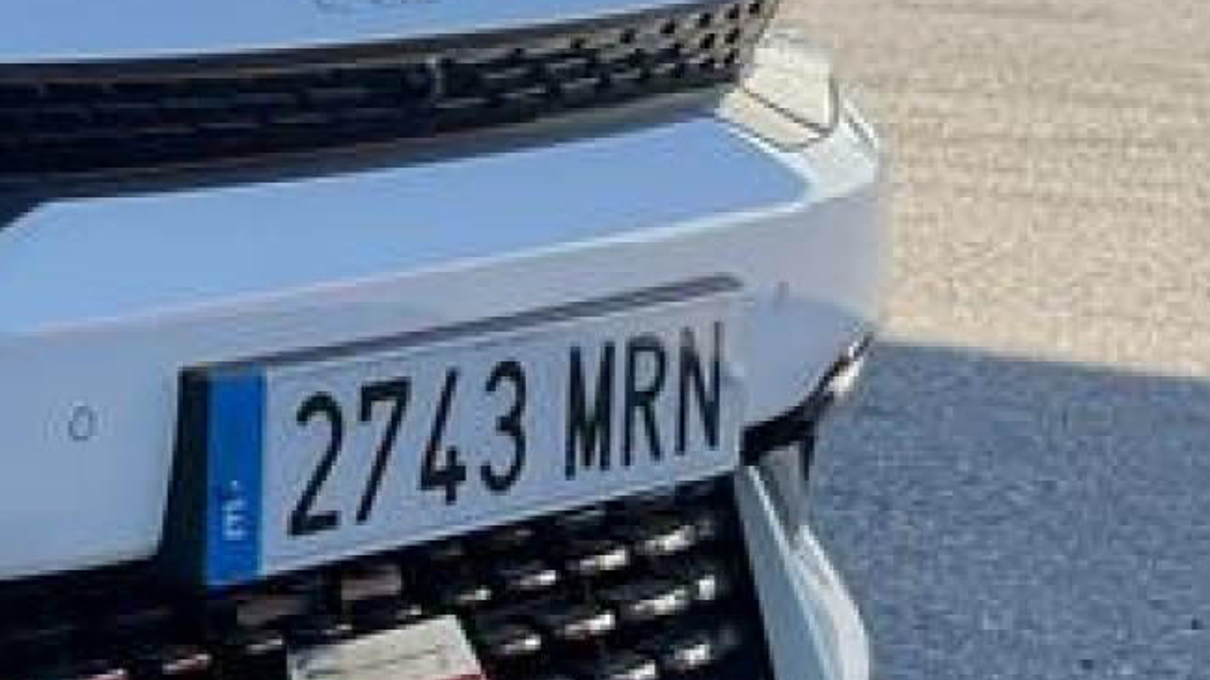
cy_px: 361
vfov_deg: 9.1
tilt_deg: -8.6
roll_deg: +0.6
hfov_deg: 14.4
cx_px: -916
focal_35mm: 133
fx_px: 4267
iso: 16
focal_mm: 3
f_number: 1.8
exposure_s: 1/635
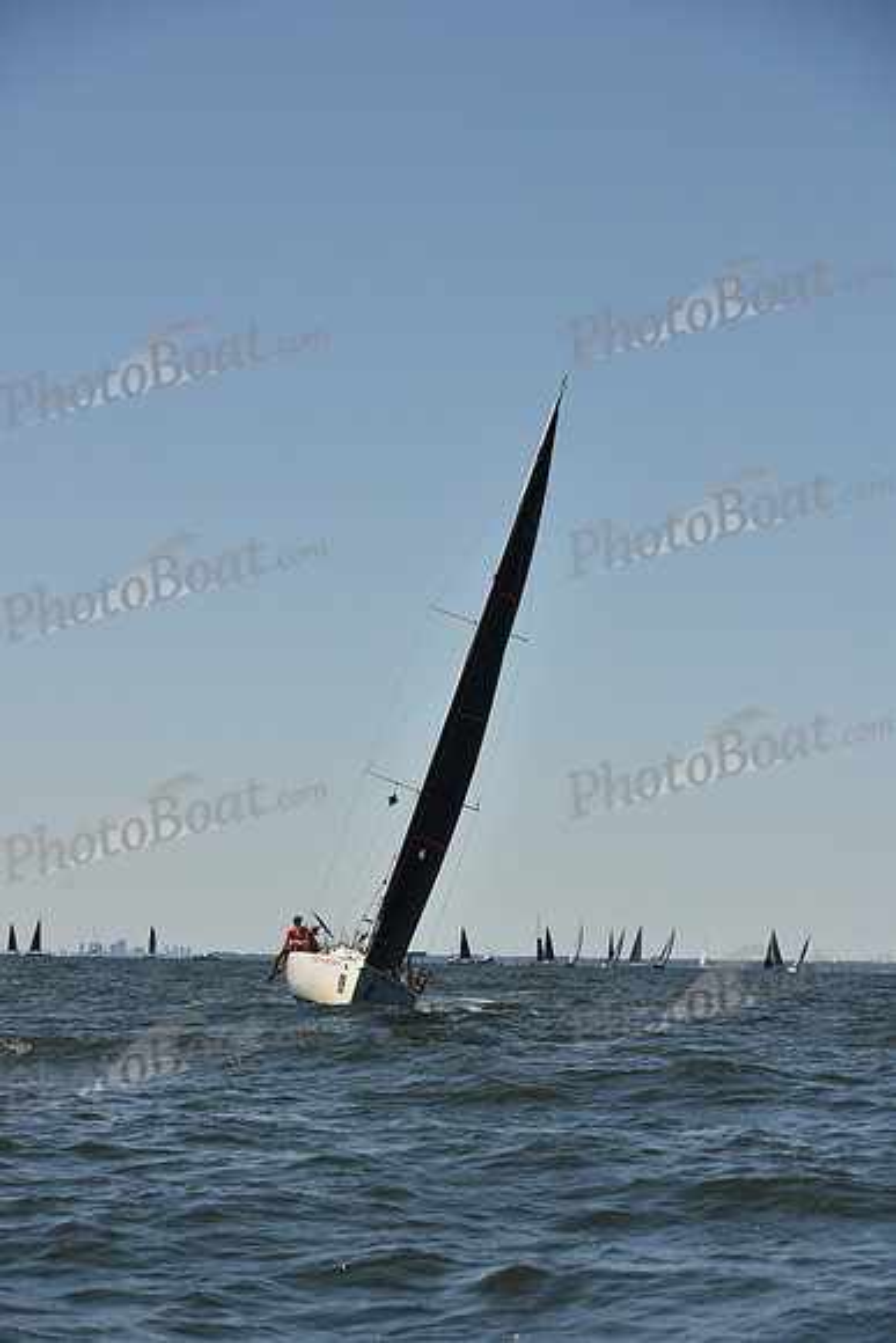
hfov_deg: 14.9
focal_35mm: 92
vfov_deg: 22.1
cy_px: 672
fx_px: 3432
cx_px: 448
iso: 250
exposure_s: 1/1250
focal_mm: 92
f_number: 6.3
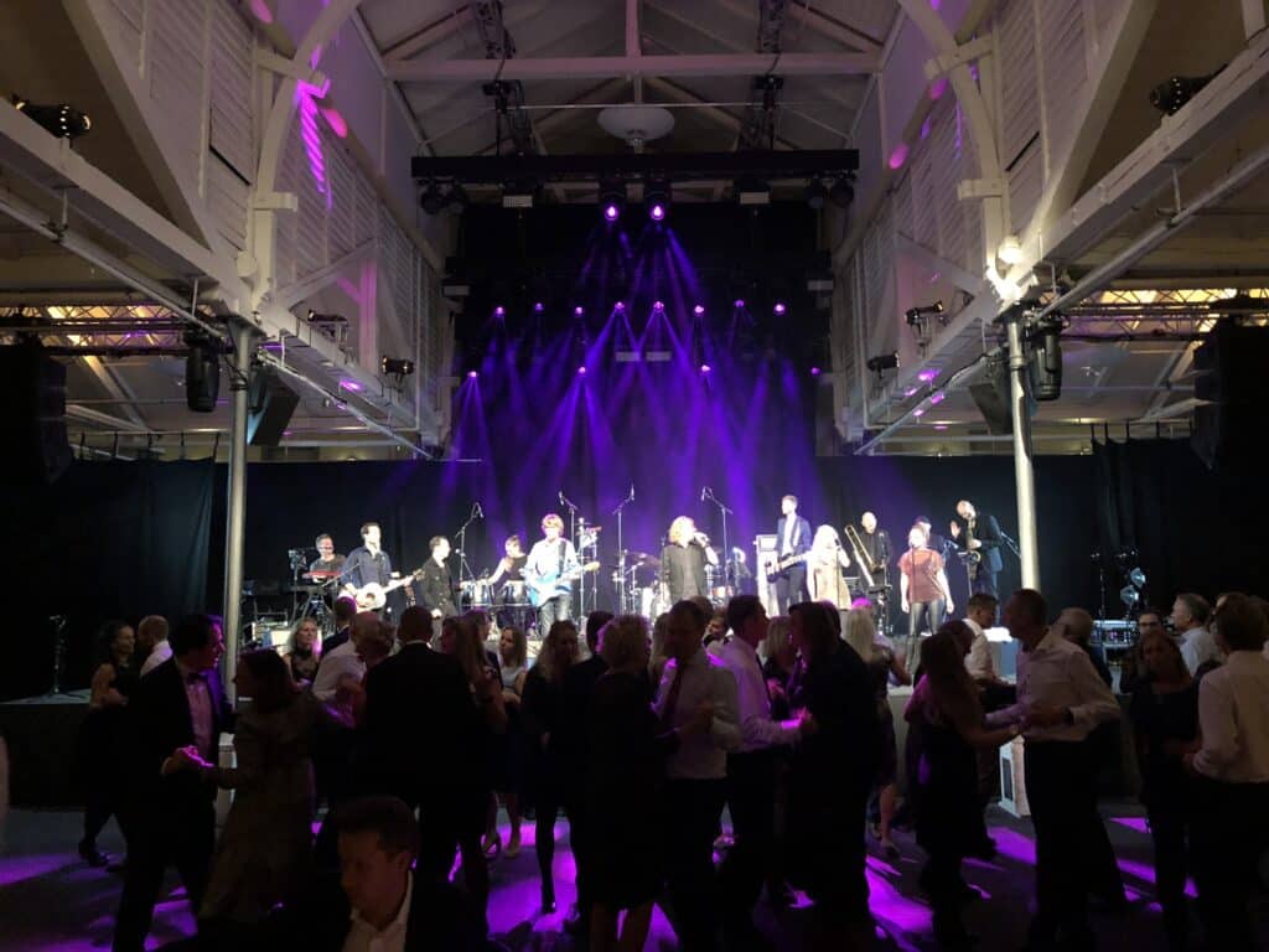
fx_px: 1026
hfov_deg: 63.4
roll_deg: +0.3
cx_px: 634
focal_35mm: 28
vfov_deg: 49.7
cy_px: 476
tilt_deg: +7.9
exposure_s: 1/6
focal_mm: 4
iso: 80
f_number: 1.8
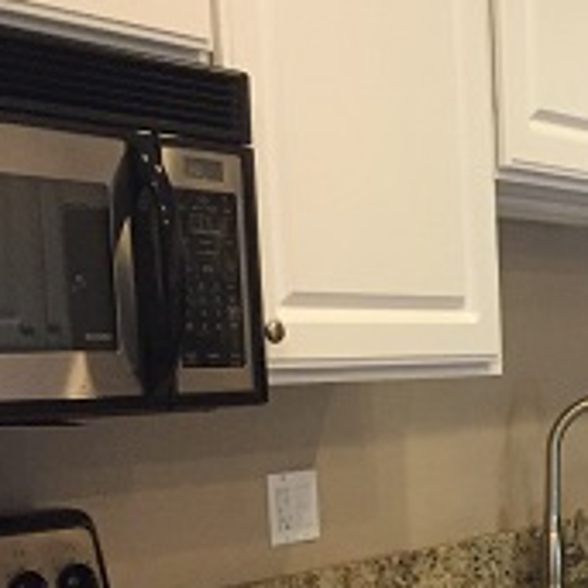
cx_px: 842
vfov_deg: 18.7
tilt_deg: -7.8
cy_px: 602
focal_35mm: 90
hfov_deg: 17.6
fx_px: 1730
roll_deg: +0.5
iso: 200
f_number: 2.2
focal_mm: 4.15
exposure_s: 1/30
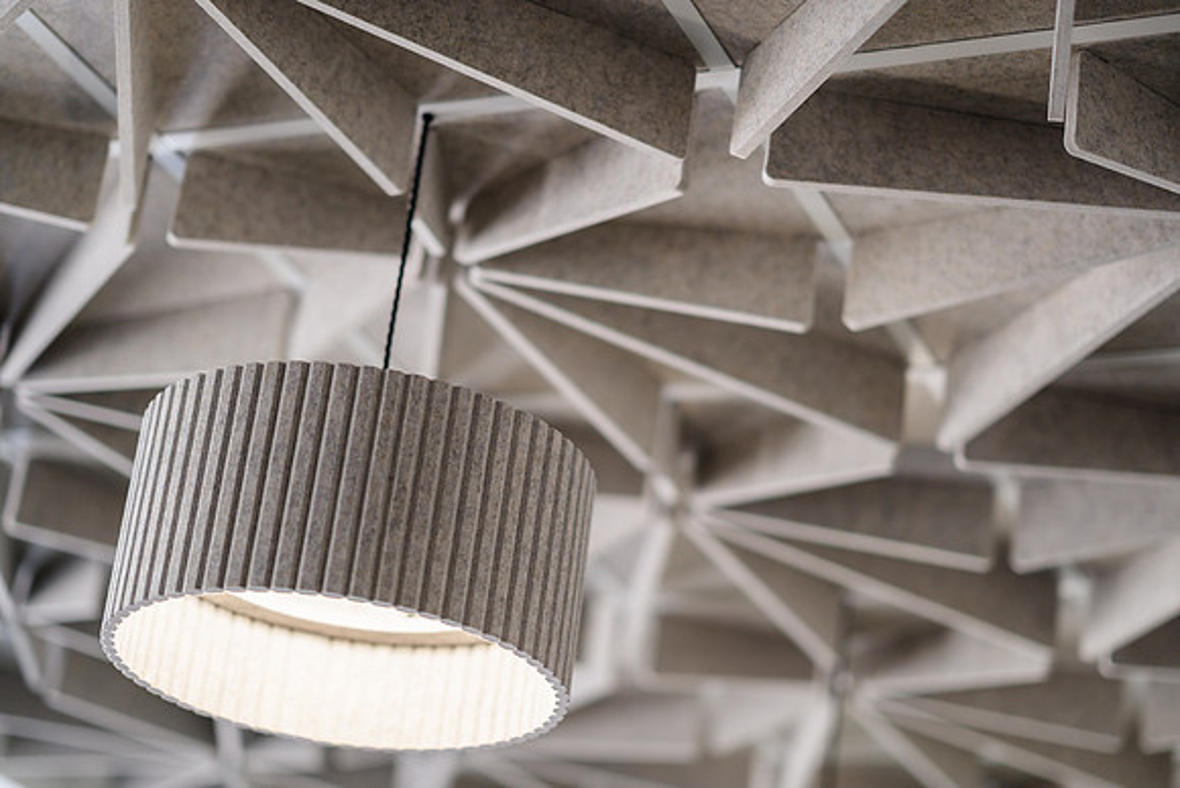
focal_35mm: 85
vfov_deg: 16.1
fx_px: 2787
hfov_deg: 23.9
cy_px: 394
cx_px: 590
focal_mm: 85
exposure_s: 1/400
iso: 400
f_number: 1.4
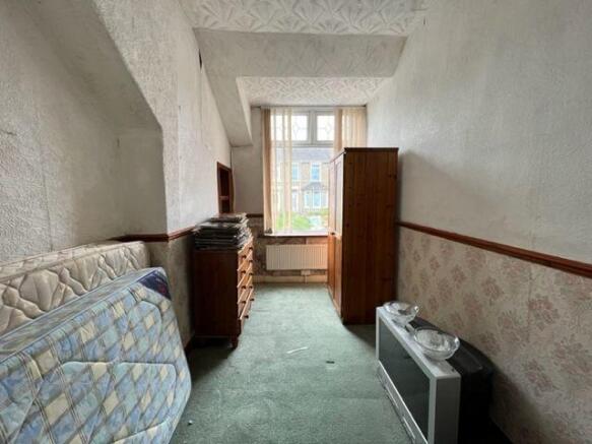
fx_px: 222
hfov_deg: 106.2
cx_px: 296
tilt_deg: -7.2
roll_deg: +0.5
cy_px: 222
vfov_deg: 89.9
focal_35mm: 13
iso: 50
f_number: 1.8
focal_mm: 1.57
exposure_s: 1/99
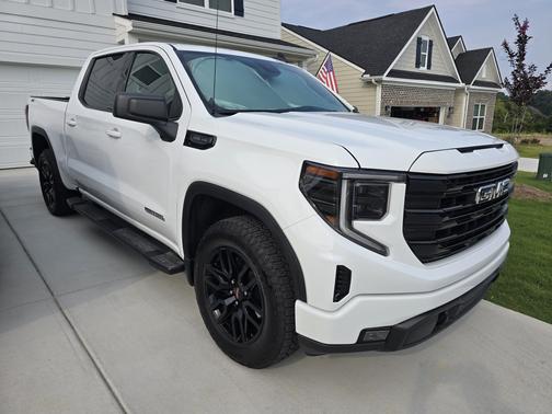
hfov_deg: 73.9
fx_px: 367
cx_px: 276
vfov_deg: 58.9
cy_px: 207
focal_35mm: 23
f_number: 1.7
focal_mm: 6.3
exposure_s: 1/752
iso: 12
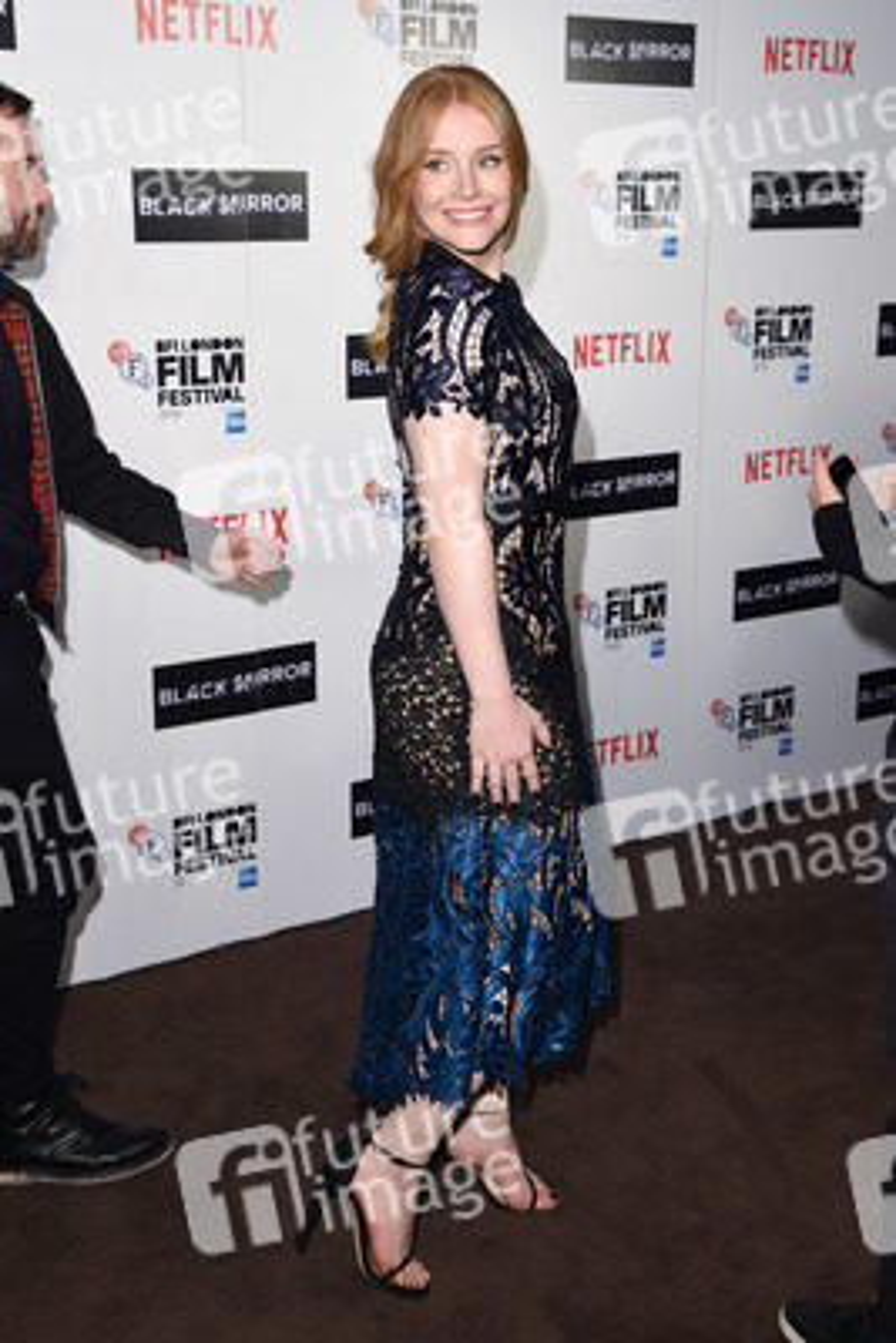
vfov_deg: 48.4
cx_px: 448
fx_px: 1492
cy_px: 672
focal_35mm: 40
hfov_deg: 33.4
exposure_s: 1/250
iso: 640
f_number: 5.6
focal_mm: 40
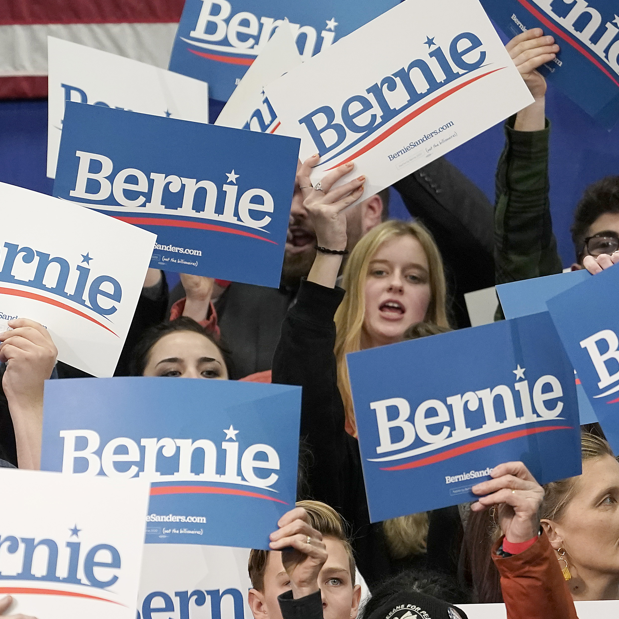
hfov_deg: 3.0
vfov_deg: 3.0
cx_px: 199
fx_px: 11896
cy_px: 335
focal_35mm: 588
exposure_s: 1/640
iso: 4000
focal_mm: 291
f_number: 5.6
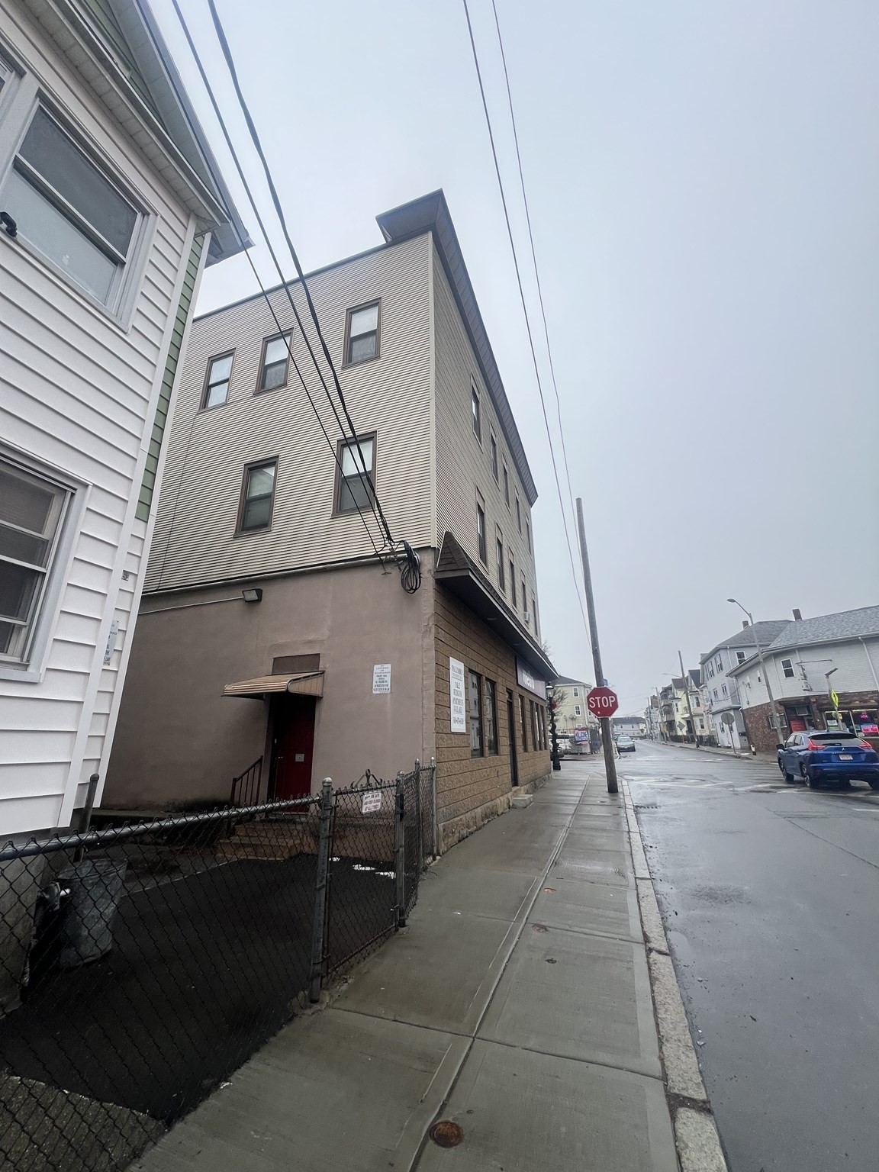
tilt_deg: +19.6
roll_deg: +0.4
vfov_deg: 106.2
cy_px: 586
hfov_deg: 89.9
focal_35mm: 13
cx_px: 440
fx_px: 440
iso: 32
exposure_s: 1/154
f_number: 1.8
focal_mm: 1.57
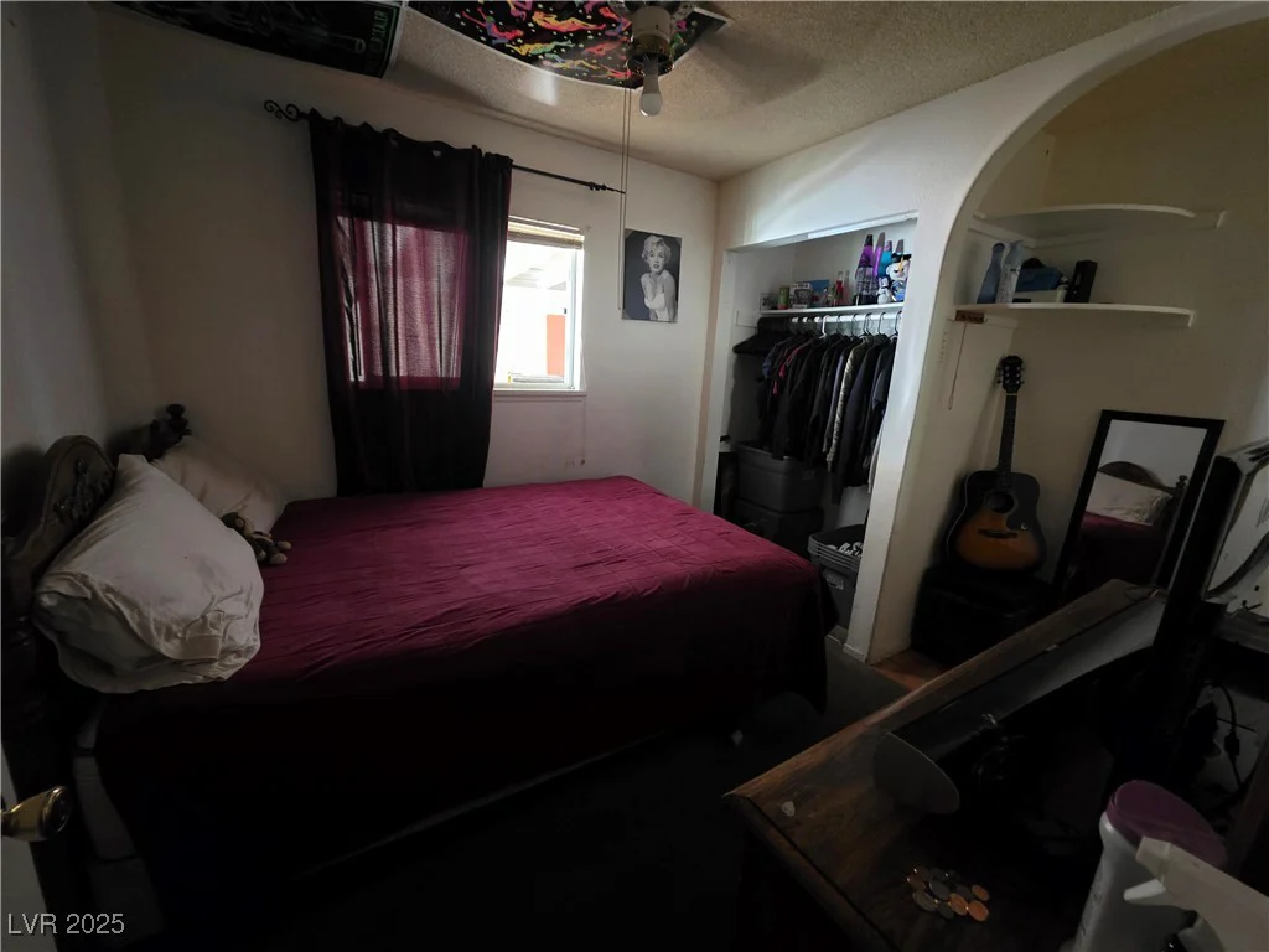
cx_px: 634
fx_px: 477
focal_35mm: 13
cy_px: 476
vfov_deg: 89.9
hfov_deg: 106.2
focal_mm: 2.2
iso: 1000
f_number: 1.9
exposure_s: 1/24
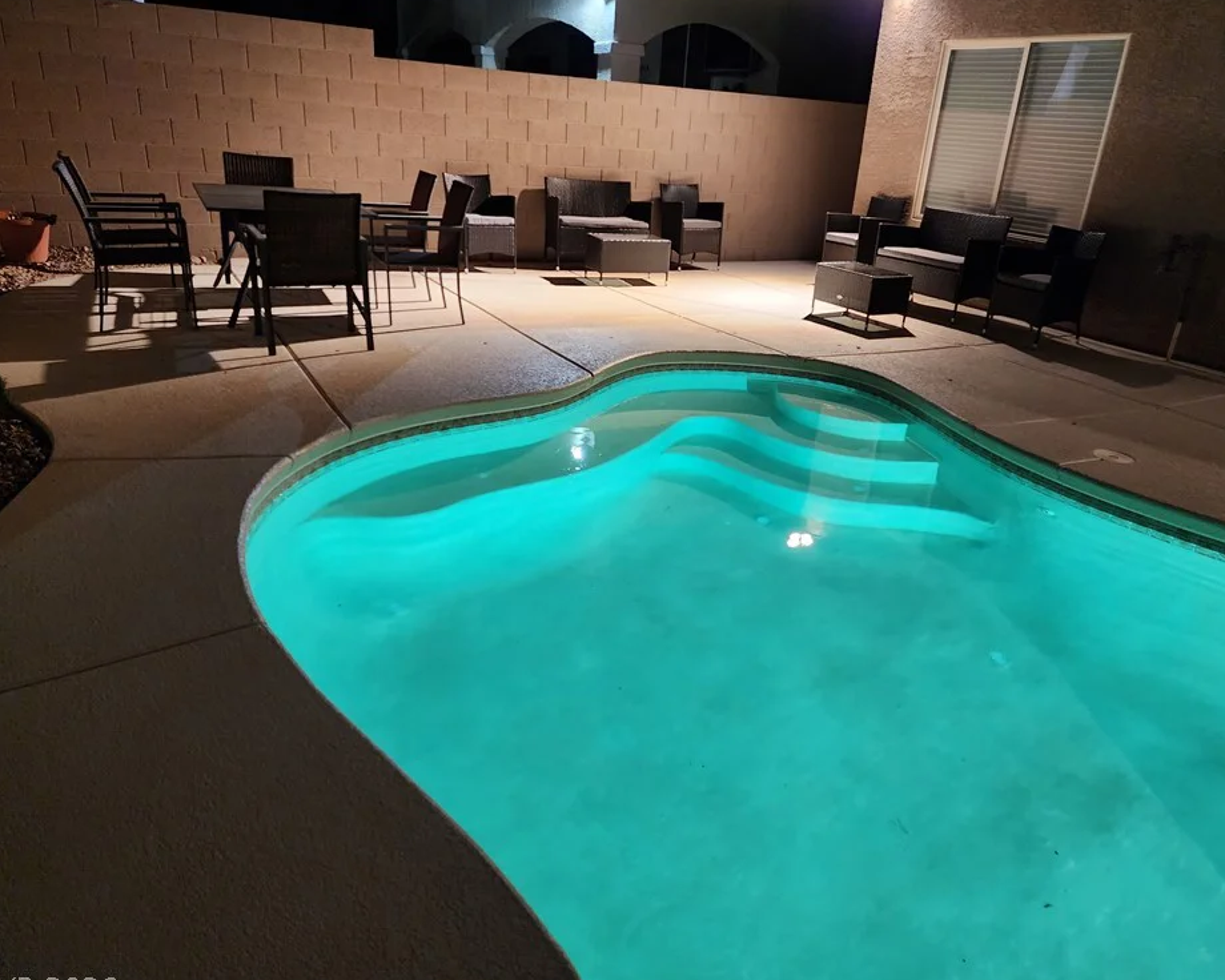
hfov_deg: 68.0
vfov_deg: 56.8
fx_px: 906
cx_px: 655
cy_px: 499
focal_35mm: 25
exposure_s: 1/30
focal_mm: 6.4
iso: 640
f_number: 1.8
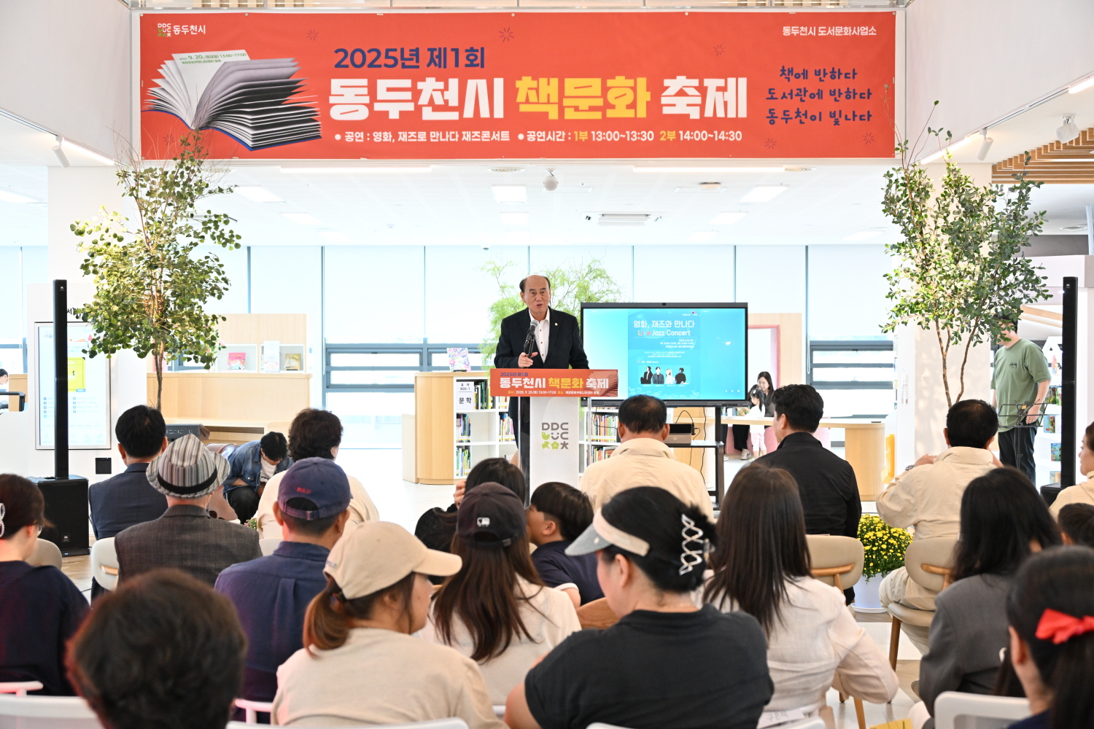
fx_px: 1459
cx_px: 547
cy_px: 364
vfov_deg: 28.1
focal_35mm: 48
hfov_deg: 41.1
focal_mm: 48
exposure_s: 1/100
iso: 2000
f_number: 5.6
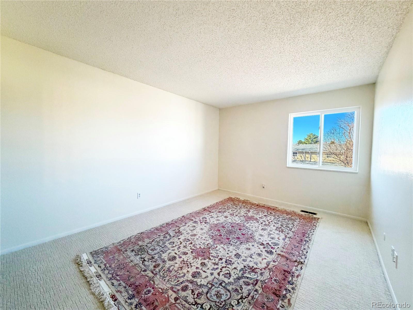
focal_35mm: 14
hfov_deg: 102.1
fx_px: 167
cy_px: 155
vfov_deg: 85.7
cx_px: 206
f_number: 2.2
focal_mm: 2.2
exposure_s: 1/120
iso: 320
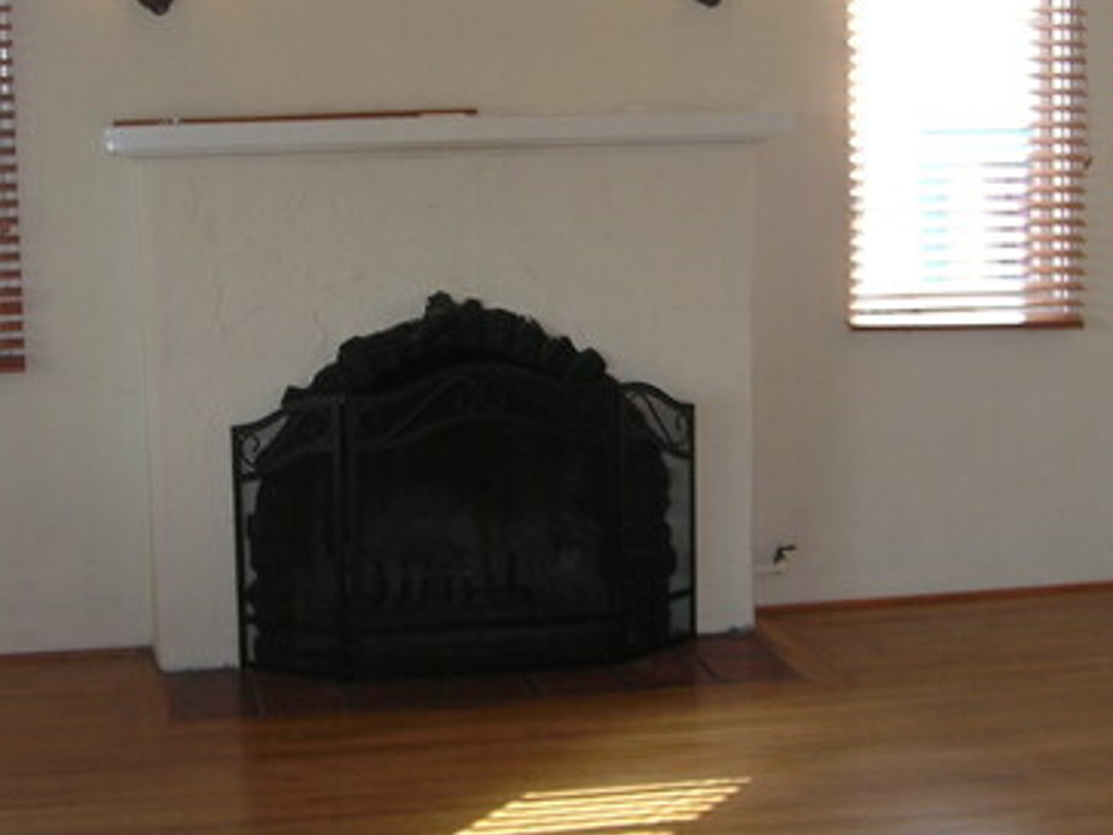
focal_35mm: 66
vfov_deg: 22.2
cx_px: 471
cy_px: 312
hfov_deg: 29.3
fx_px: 2122
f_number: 2.9
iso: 50
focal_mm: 6
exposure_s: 1/30
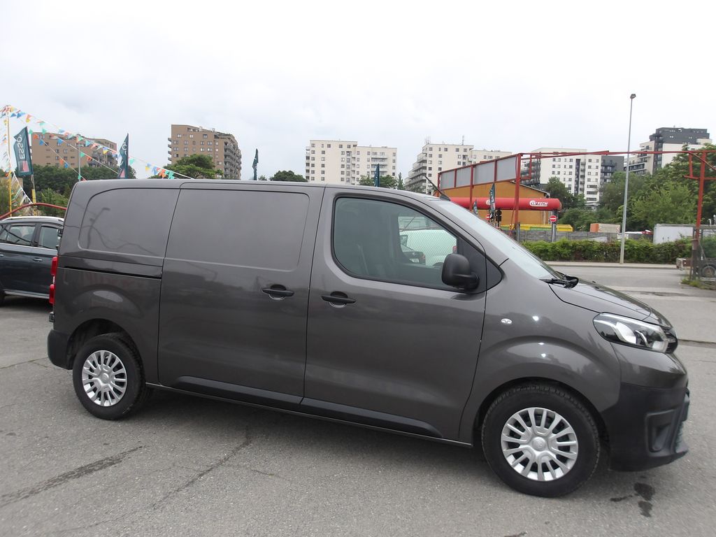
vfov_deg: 51.4
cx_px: 358
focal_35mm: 27
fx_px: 558
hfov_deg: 65.3
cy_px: 268
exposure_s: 1/232
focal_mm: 4.9
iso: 100
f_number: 3
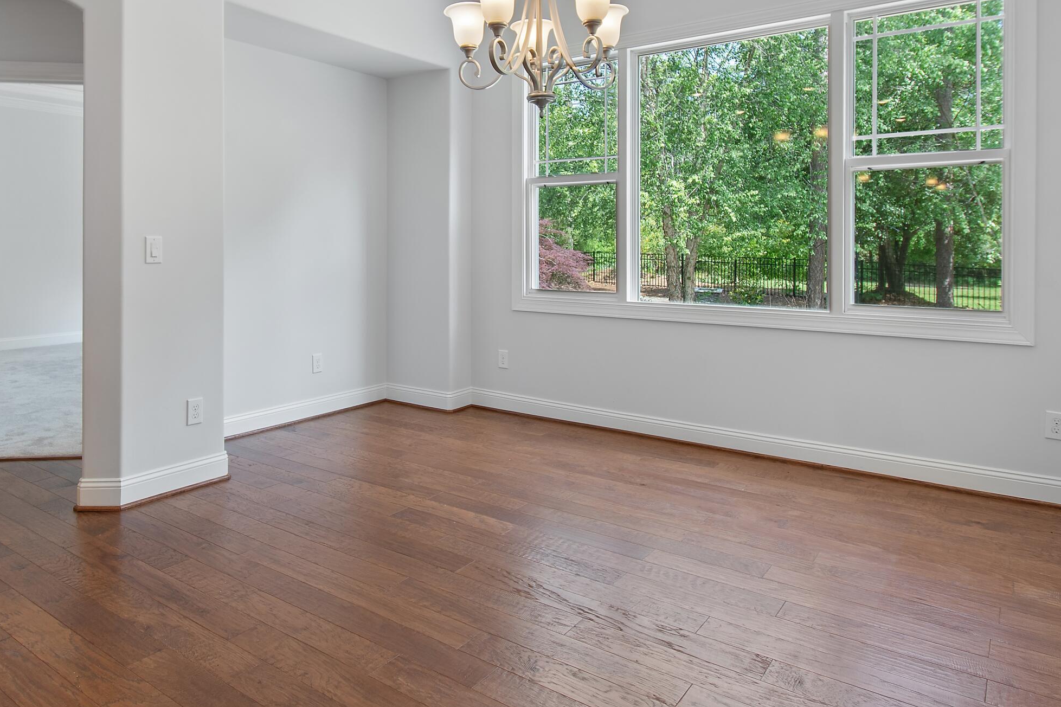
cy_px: 220
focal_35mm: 23
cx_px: 472
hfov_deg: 75.9
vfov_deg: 53.7
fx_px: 678
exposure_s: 1/10
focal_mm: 10
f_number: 4.5
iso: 100
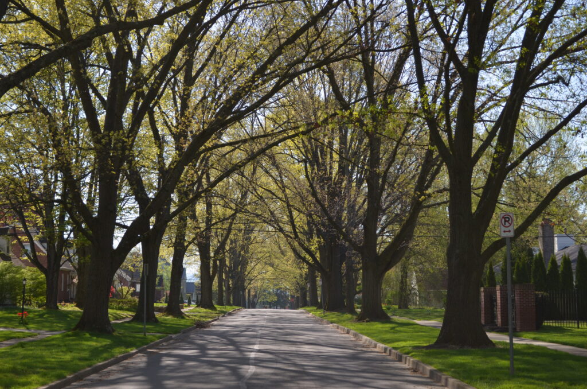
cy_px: 194
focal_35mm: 60
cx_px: 294
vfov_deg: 22.5
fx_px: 976
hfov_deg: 33.5
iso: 200
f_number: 5.3
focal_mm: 40
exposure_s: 1/640
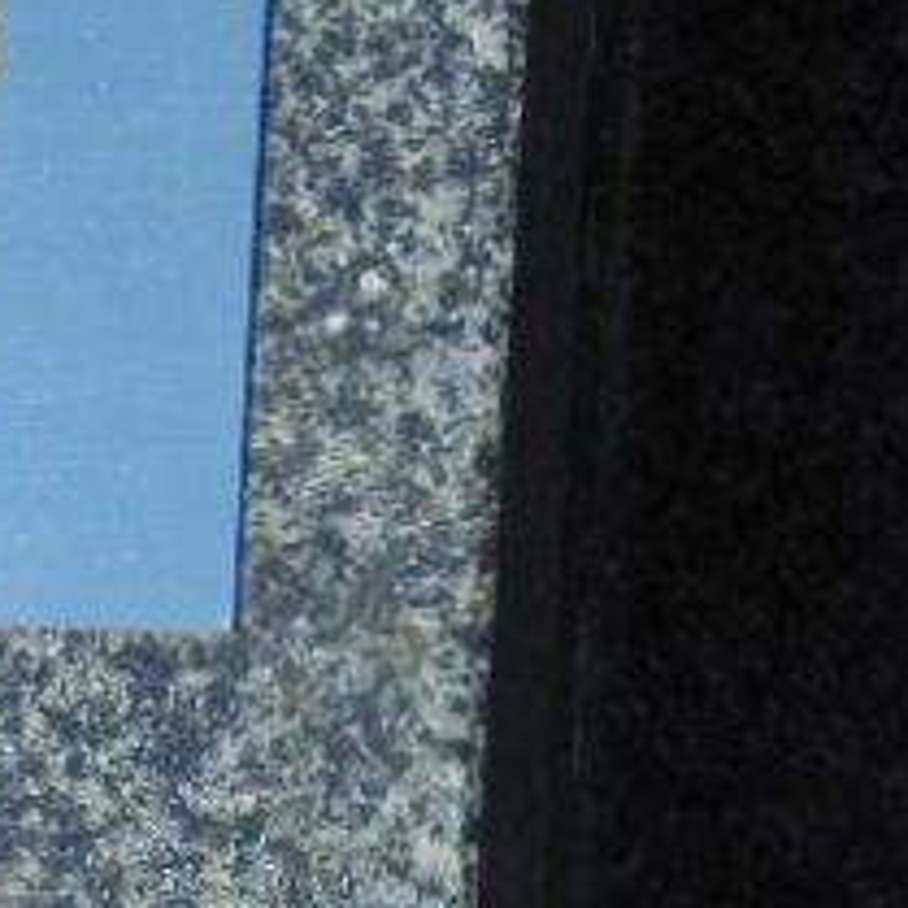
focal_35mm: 265
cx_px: -478
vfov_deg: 6.6
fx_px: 7864
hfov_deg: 6.5
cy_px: 152
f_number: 4.7
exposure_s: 1/640
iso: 125
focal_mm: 17.5
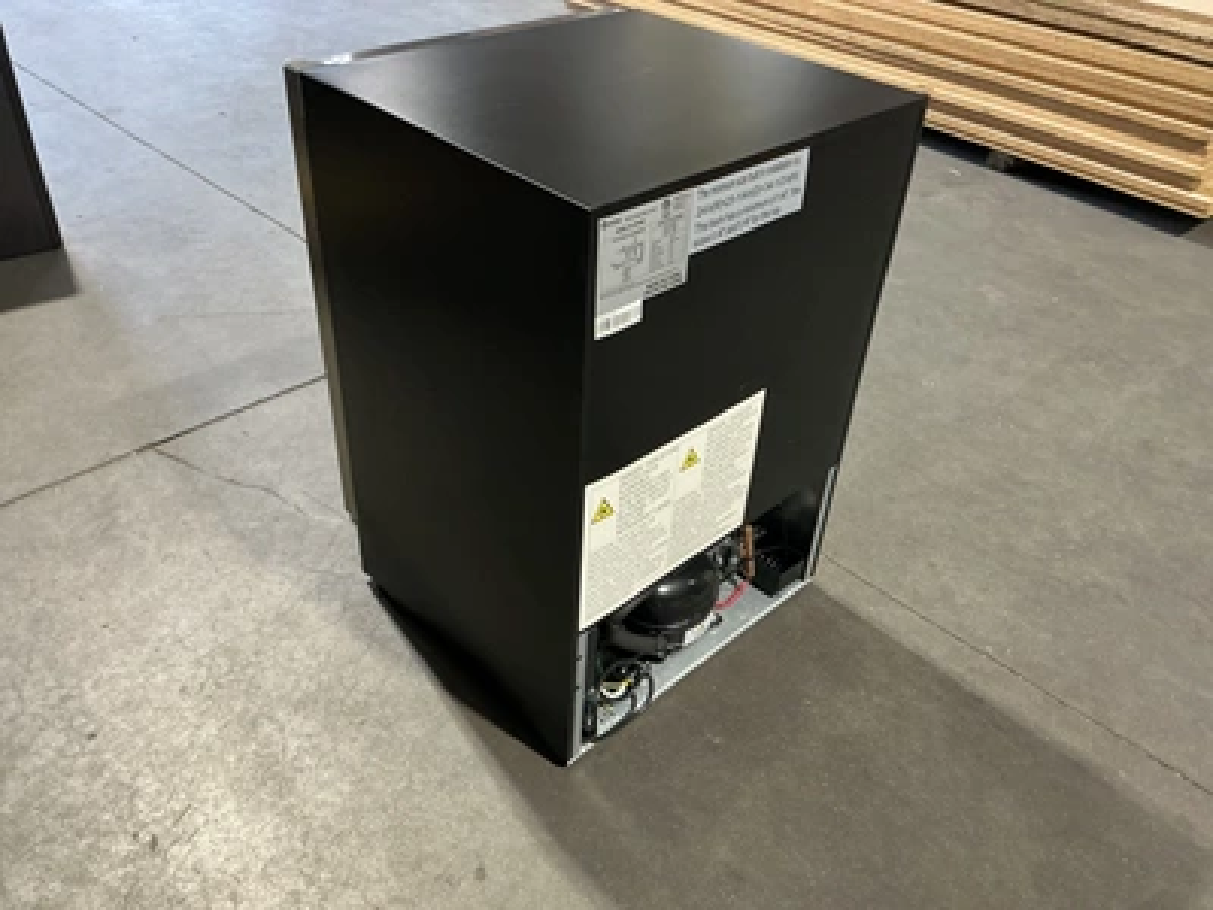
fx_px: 981
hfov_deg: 63.4
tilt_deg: -36.3
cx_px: 606
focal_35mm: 28
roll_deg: -3.5
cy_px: 455
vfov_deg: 49.7
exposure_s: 1/60
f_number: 1.8
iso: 250
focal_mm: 3
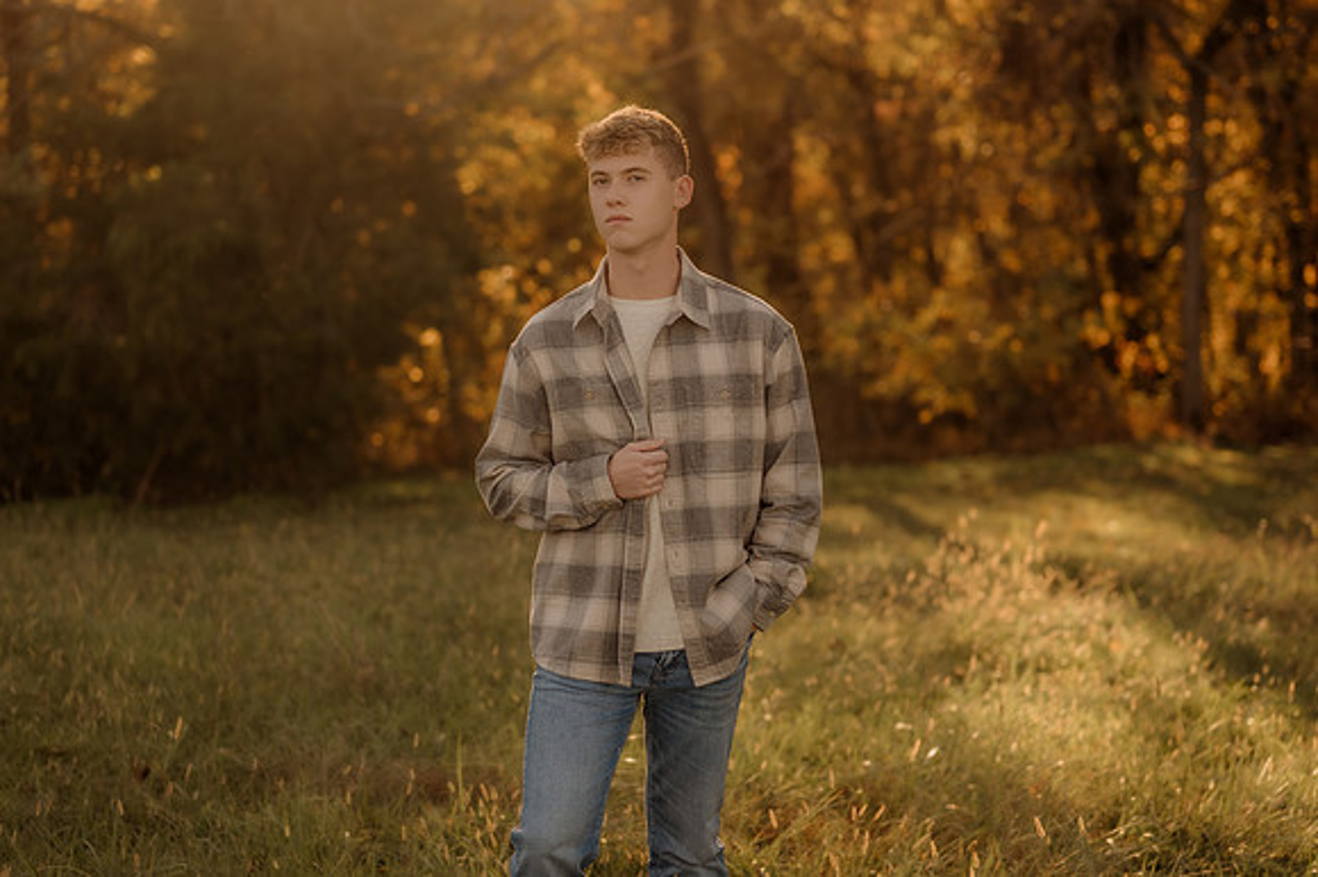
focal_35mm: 75
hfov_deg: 27.0
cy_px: 438
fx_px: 2744
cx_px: 659
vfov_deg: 18.2
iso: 250
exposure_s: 1/1250
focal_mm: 50
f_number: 1.8
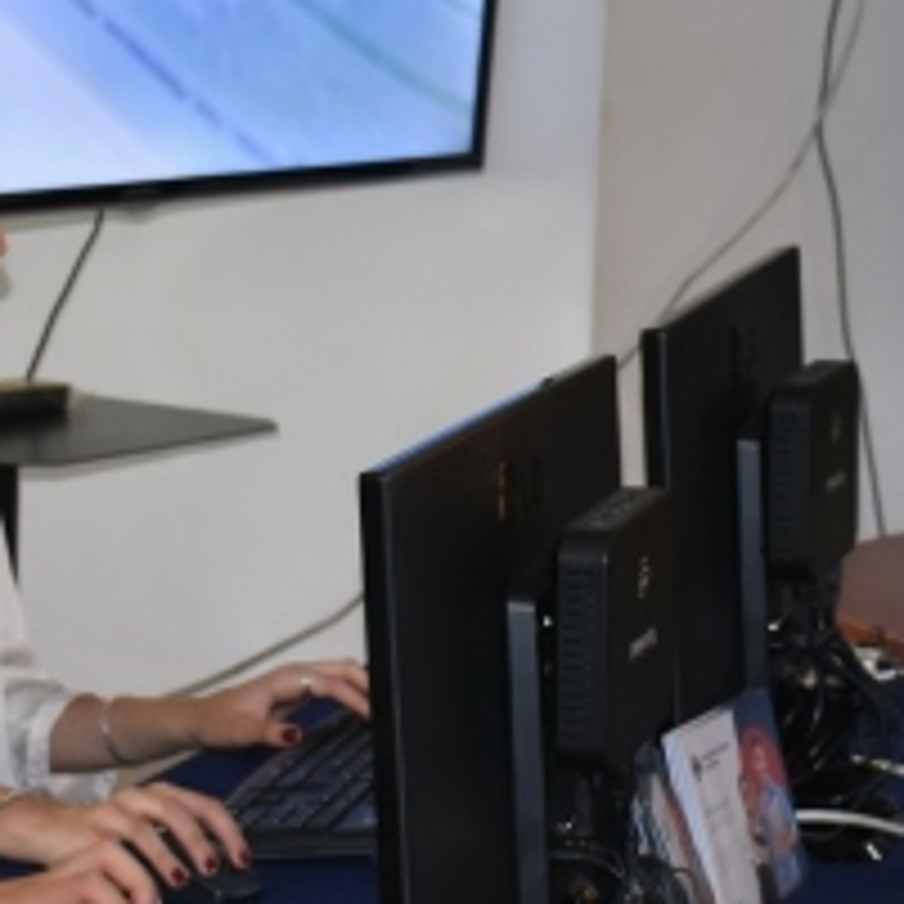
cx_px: 837
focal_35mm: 169
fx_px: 4993
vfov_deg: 10.3
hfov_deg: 10.3
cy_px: 371
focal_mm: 26
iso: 800
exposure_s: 1/80
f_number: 5
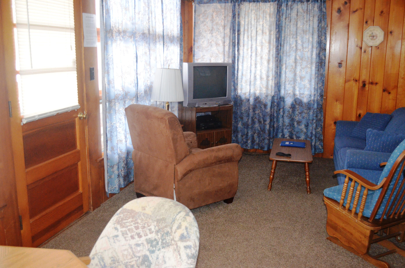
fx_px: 404
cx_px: 202
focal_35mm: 36
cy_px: 134
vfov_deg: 36.7
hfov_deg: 53.2
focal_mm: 24
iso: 3200
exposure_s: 1/60
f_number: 4
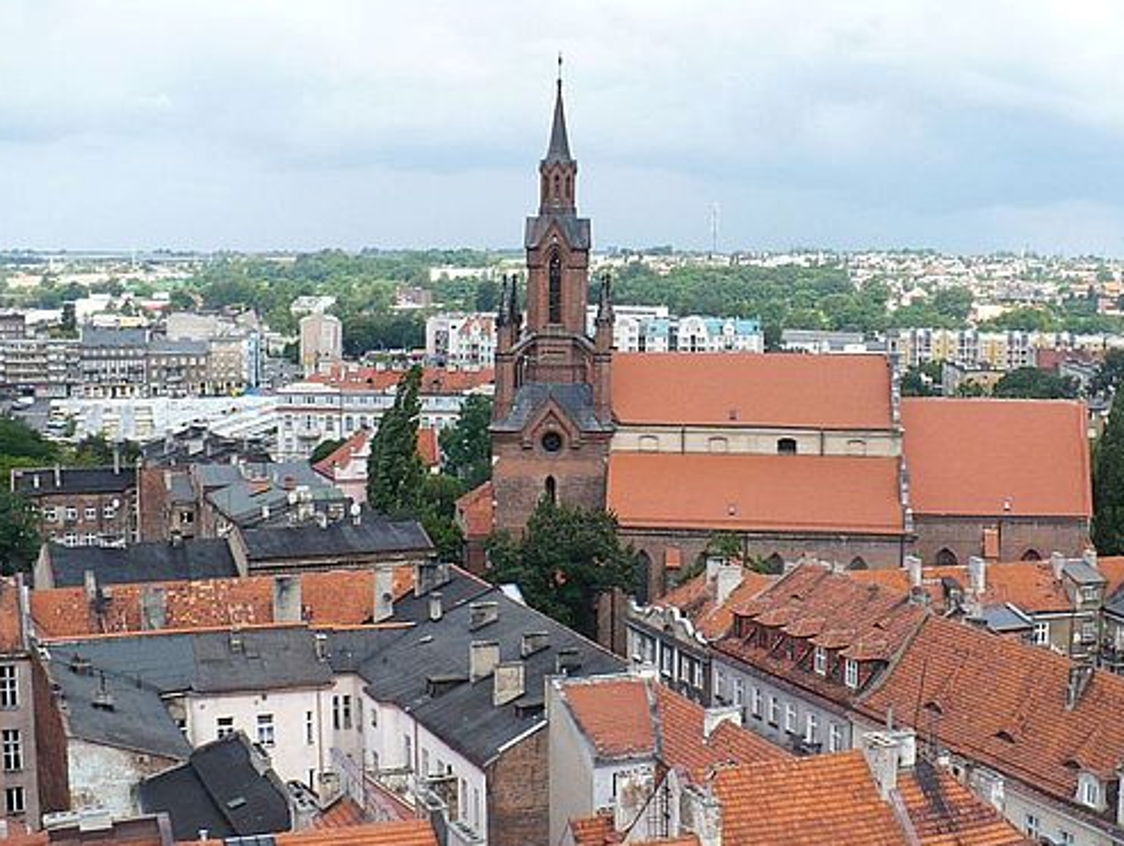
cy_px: 494
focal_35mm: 48
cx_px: 704
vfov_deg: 30.3
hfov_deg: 39.3
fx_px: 1560
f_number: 2.8
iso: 100
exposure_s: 1/640
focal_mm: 6.1
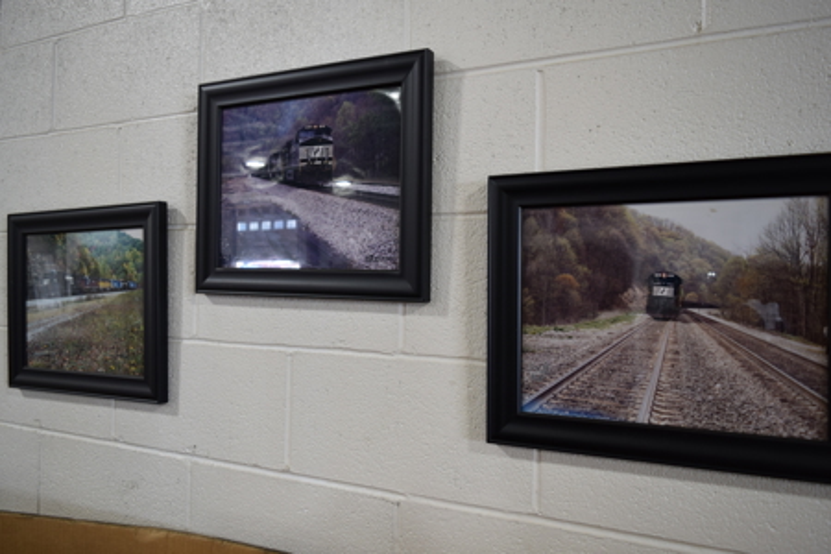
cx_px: 416
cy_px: 277
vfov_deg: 47.9
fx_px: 623
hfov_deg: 67.4
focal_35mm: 27
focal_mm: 18
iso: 400
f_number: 4
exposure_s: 1/60
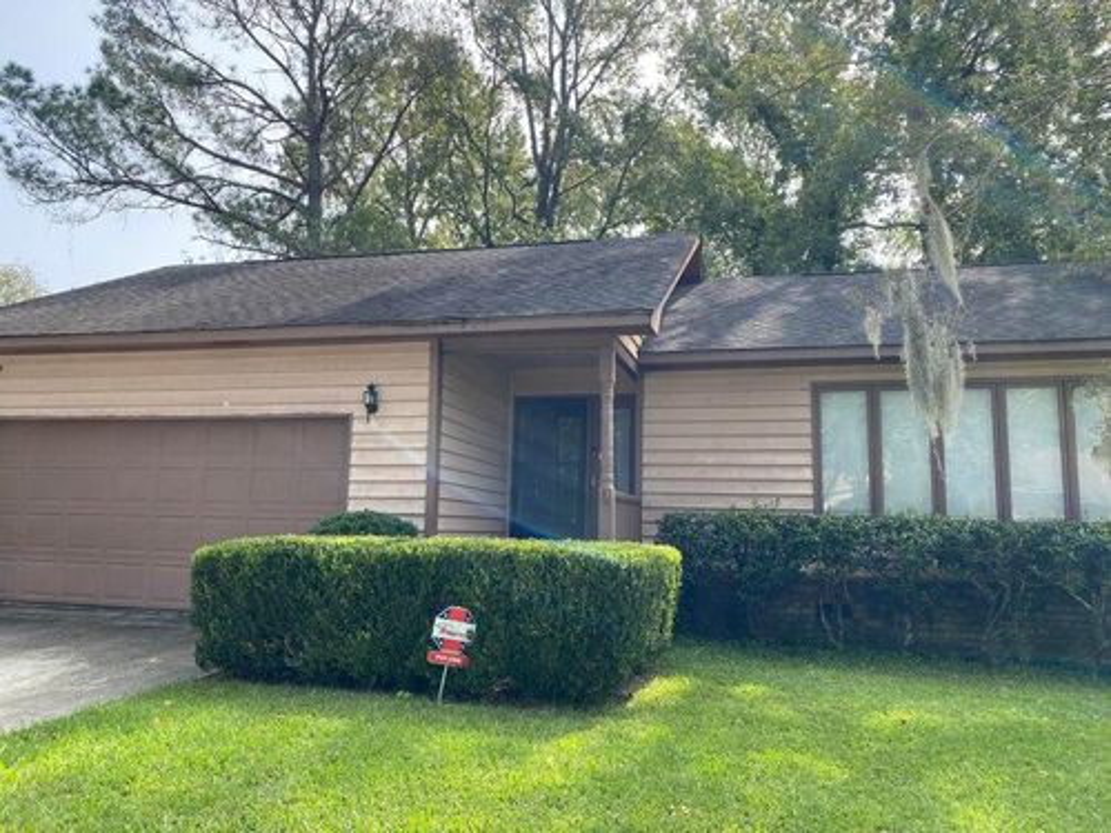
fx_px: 834
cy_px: 416
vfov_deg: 53.1
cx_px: 556
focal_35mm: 26
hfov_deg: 67.3
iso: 32
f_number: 1.8
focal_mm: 4.25
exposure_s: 1/757
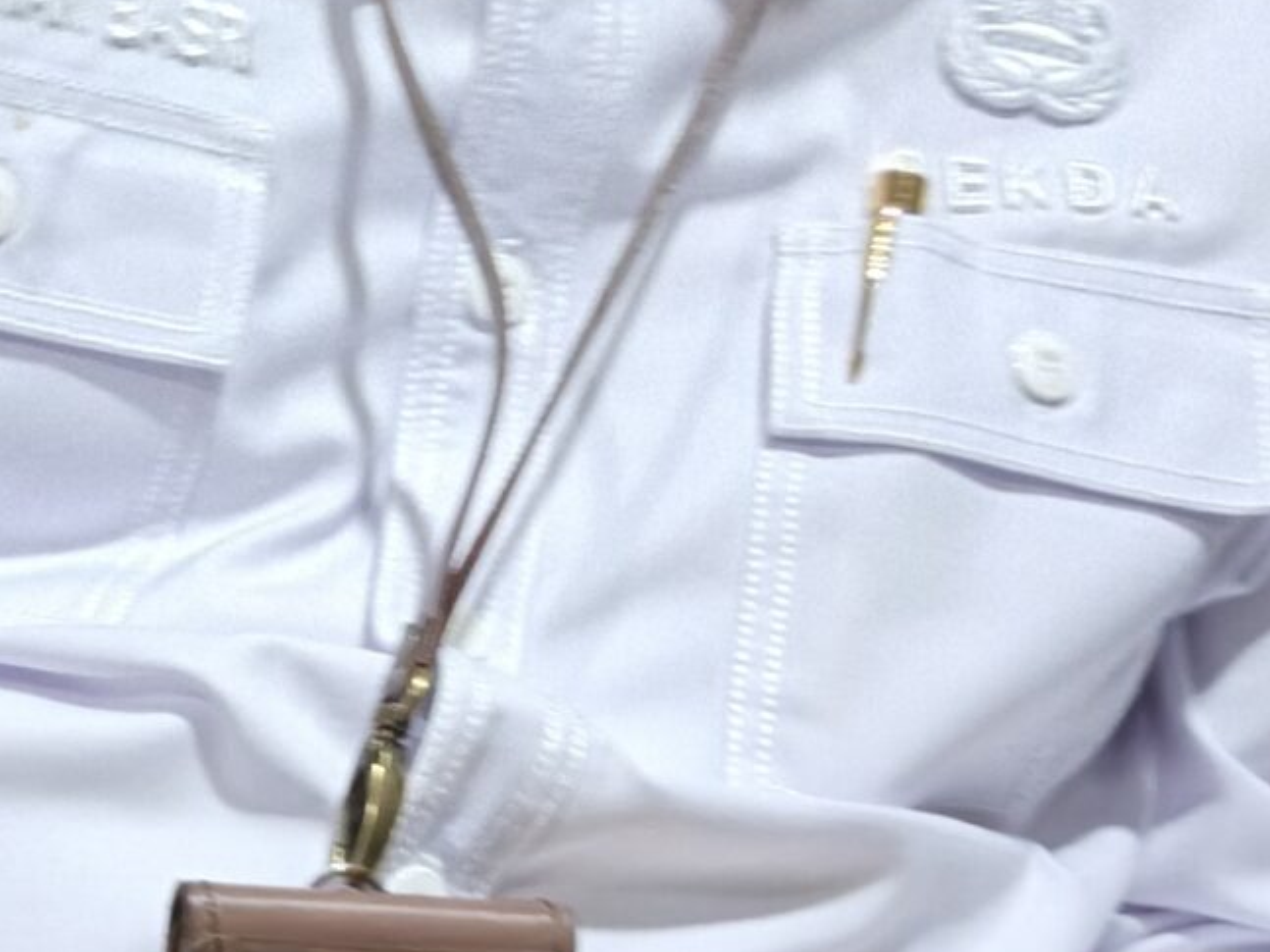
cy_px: 194
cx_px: -518
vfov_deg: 16.1
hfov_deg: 19.4
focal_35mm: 91
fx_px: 3338
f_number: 1.8
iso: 1681
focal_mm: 5.56
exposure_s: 1/33.3
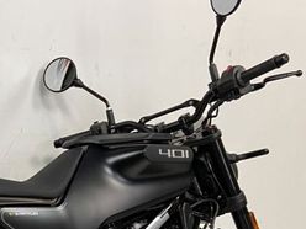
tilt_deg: -18.7
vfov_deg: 20.5
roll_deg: -1.6
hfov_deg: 27.9
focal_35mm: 67
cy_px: 276
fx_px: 592
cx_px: 30
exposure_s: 1/50
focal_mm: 4.25
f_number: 1.8
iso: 100
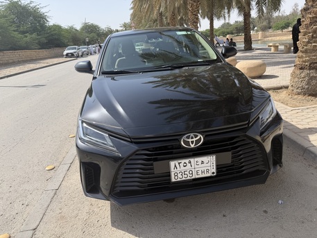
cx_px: 158
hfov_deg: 71.6
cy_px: 119
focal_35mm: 24
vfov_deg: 56.8
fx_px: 220
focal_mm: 6.76
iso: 80
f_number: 1.78
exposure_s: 1/3145
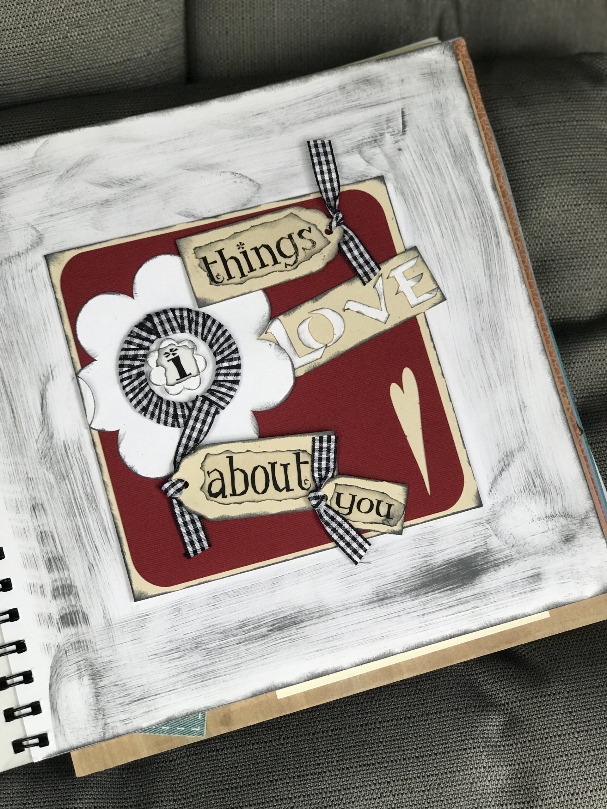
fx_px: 1333
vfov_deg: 33.8
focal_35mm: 57
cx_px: 304
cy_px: 404
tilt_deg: -49.5
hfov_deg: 25.7
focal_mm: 6.6
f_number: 2.8
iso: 50
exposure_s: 1/60
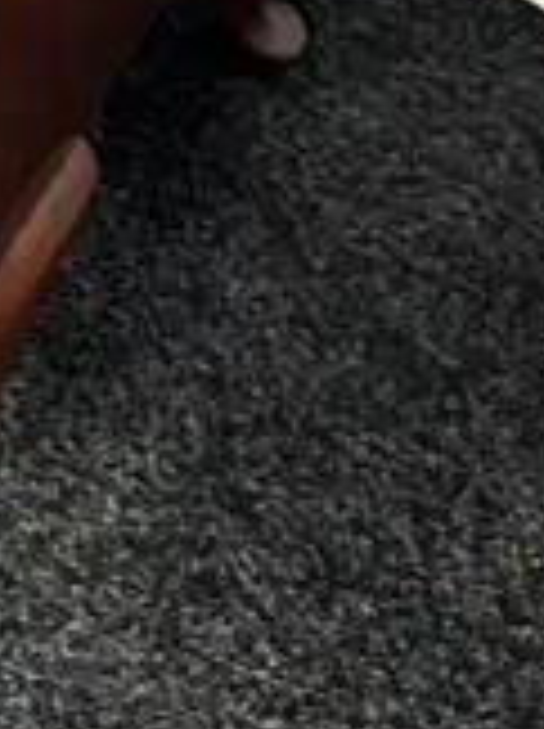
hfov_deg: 9.2
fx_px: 3193
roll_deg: +0.2
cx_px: -468
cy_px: -1364
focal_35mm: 152
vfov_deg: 10.1
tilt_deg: -24.7
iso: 500
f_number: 1.78
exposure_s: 1/50
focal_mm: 6.86
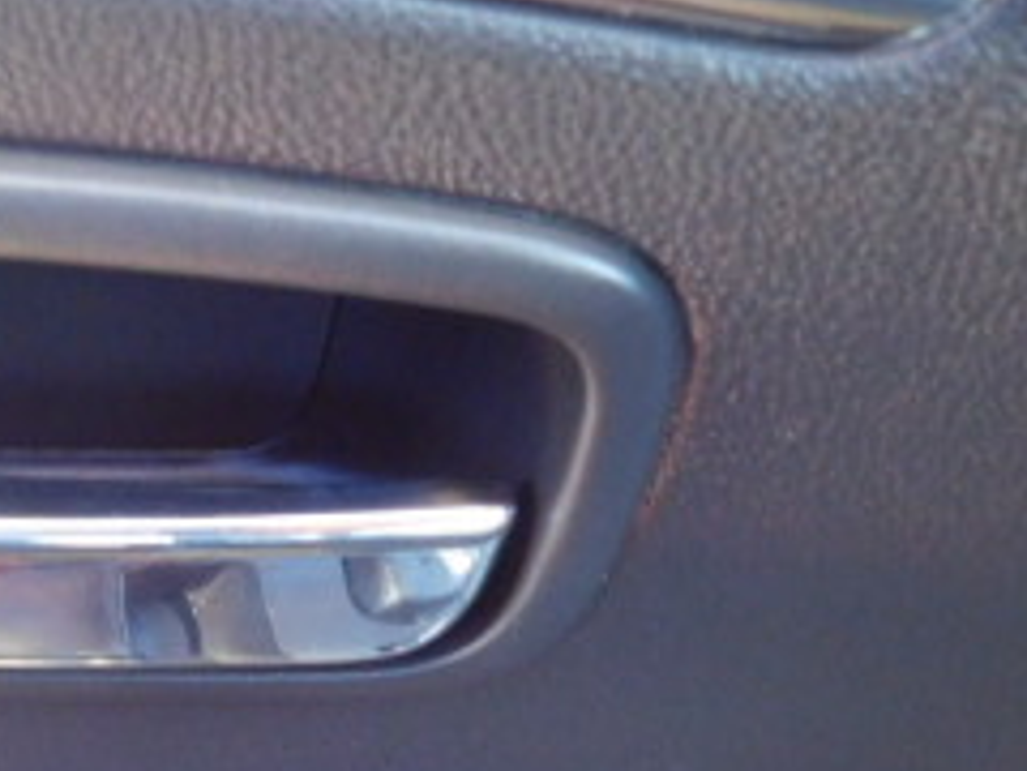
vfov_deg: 18.0
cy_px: 745
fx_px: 2373
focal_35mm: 80
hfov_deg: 24.1
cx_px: 214
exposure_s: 1/20
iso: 400
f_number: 3.2
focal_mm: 5.3
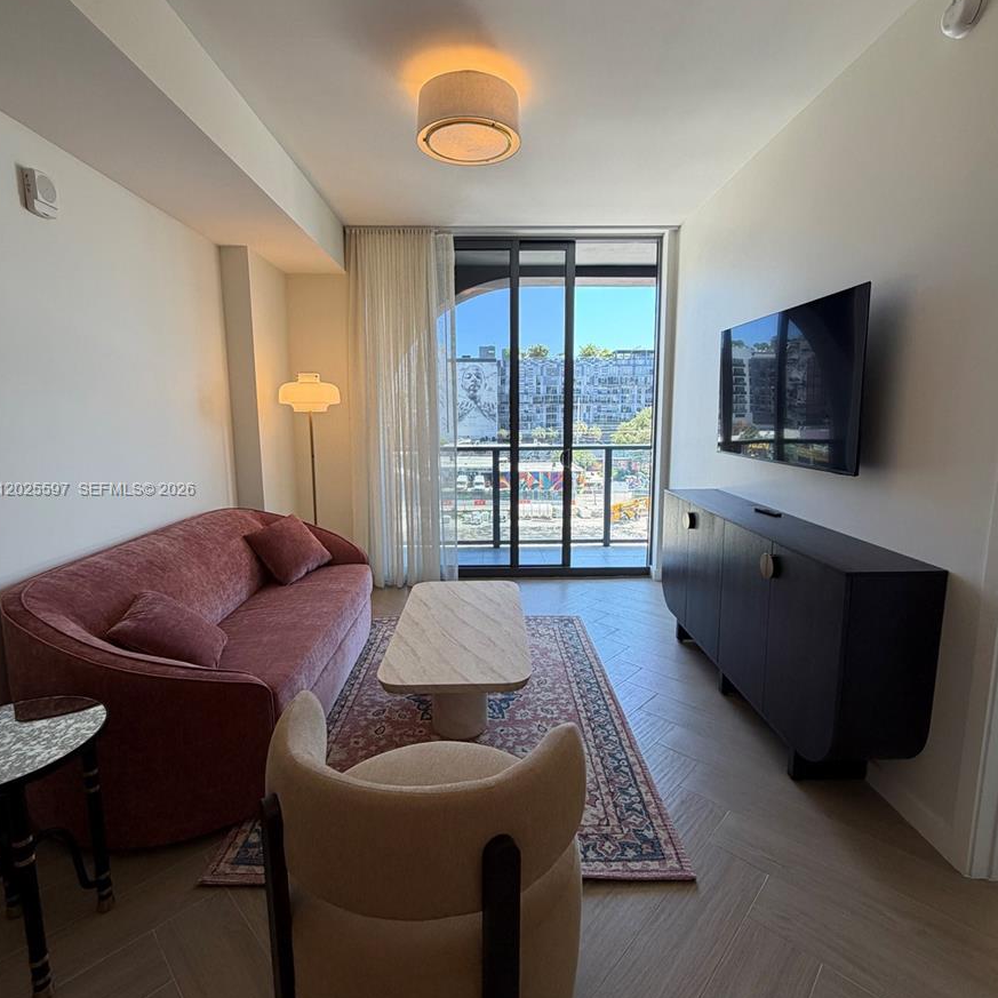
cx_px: 497
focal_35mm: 17
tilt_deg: -7.7
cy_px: 490
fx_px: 555
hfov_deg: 84.0
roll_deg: +0.8
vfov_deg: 84.0
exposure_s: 1/120
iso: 64
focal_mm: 2.22
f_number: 2.2
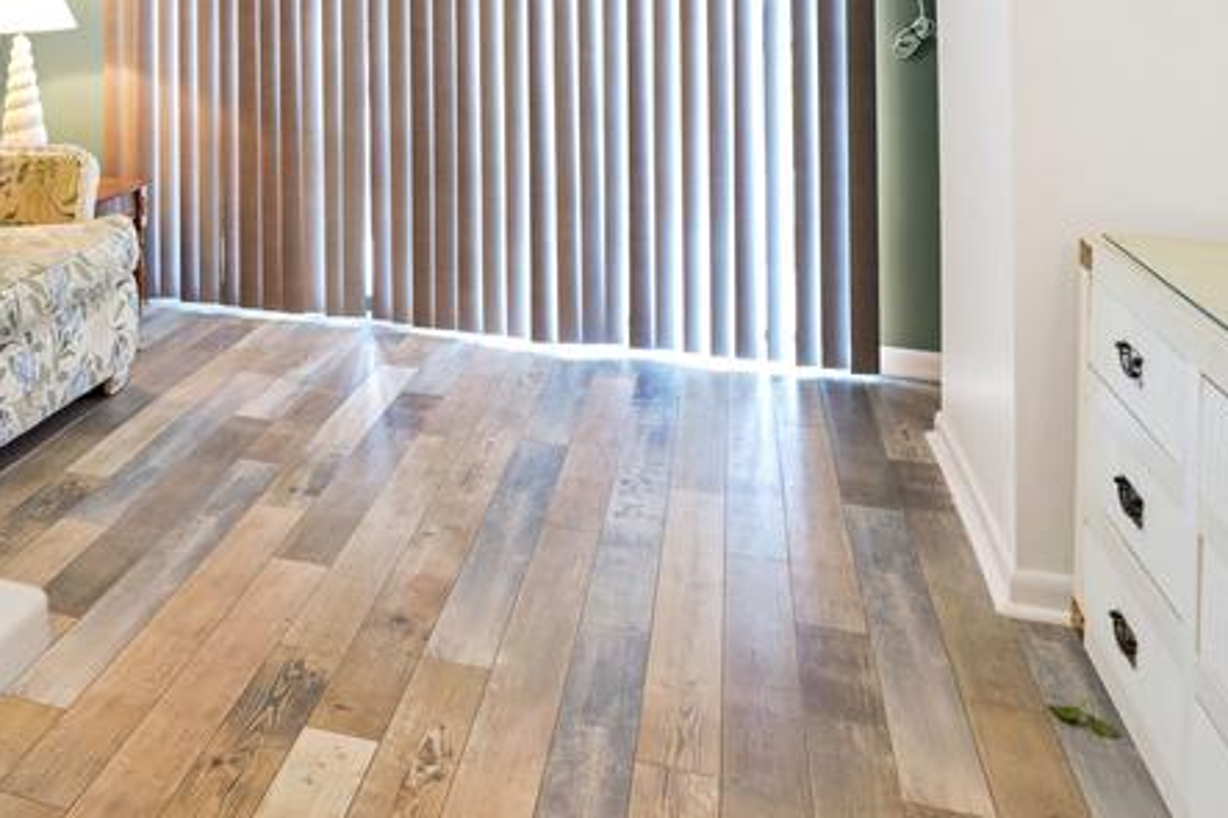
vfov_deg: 35.6
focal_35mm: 37
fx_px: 1262
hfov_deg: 46.9
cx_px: 130
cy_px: 279
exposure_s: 1/2
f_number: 5.6
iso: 64
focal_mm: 16
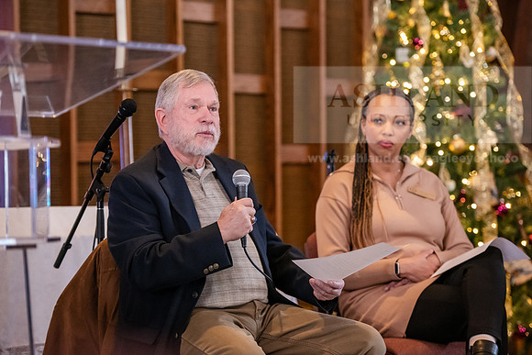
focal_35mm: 120
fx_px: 1774
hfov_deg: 17.1
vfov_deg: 11.4
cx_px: 266
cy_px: 178
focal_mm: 120
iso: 4000
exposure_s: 1/200
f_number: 3.2
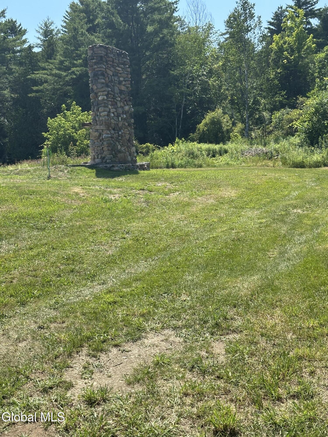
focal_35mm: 48
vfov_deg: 39.7
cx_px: 164
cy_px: 218
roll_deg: +4.1
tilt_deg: -2.8
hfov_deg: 30.3
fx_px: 606
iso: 64
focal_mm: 6.86
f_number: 1.78
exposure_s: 1/2532
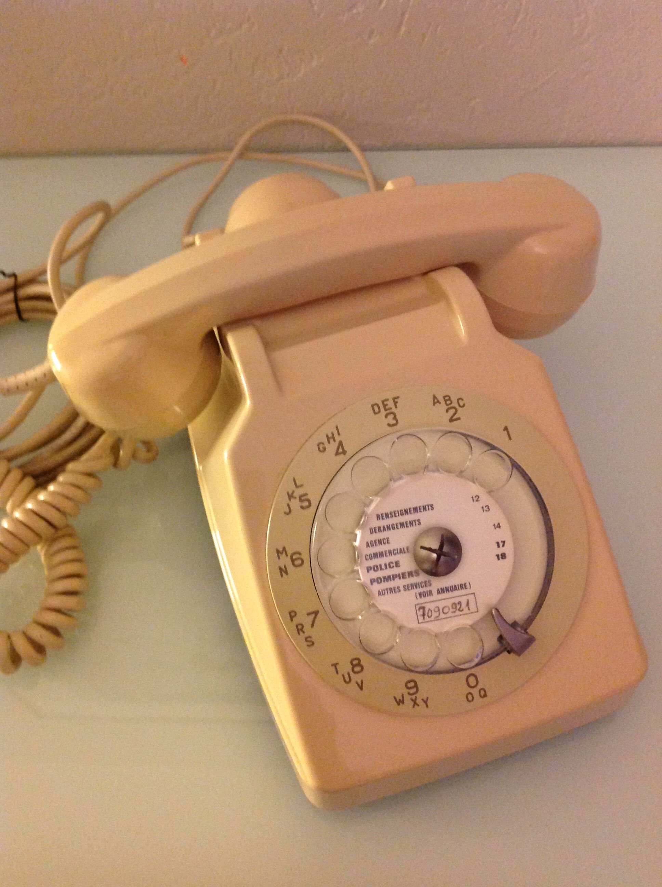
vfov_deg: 52.7
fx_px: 895
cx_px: 331
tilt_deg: -57.8
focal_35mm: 35
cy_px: 444
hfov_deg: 40.6
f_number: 2.4
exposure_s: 1/17
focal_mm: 4.28
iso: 400
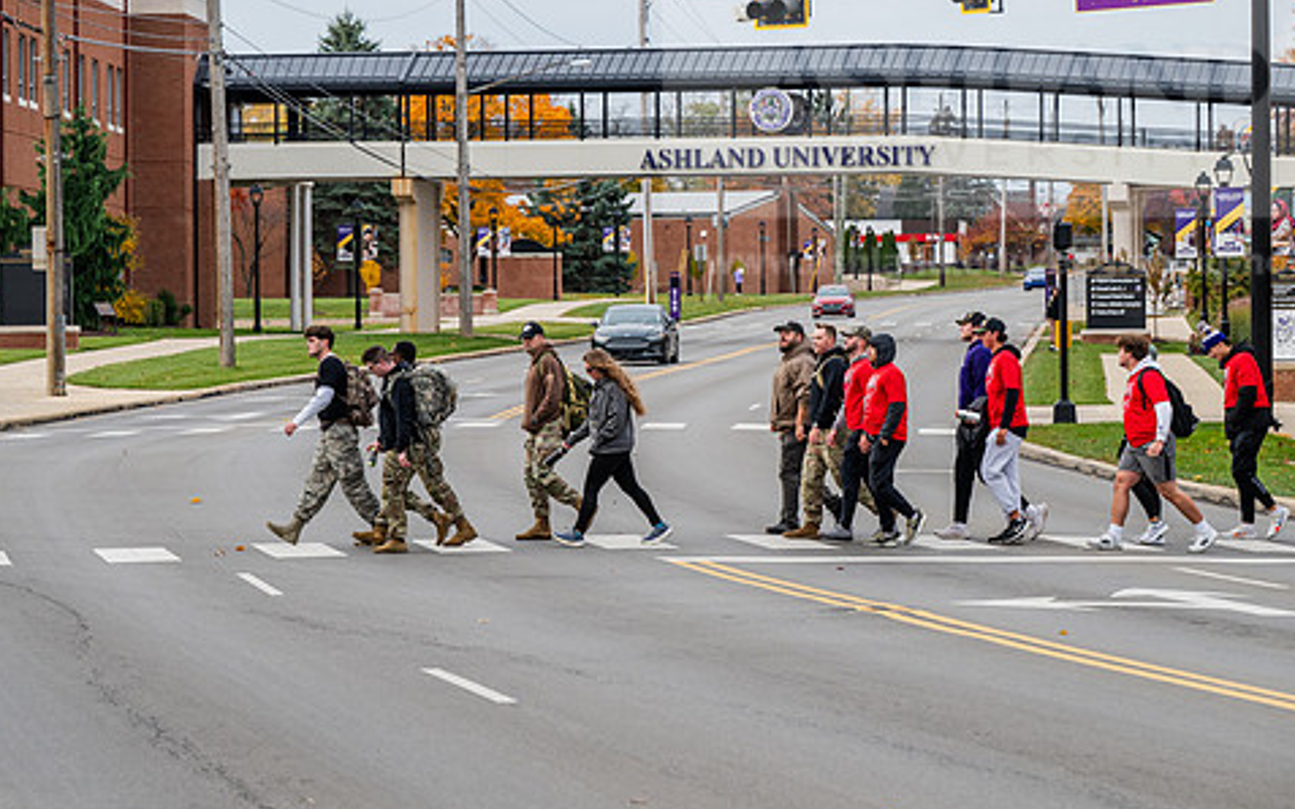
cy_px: 319
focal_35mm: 161
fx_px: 5681
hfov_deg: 13.0
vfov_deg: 8.1
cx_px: 581
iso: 500
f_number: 5.6
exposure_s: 1/640
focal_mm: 130
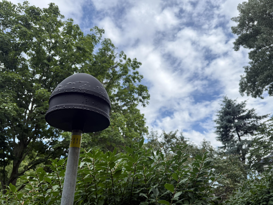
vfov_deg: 56.8
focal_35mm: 24
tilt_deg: +27.0
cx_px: 136
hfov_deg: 71.6
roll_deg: +0.0
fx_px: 189
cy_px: 102
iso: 100
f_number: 1.78
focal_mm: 6.76
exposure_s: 1/1271
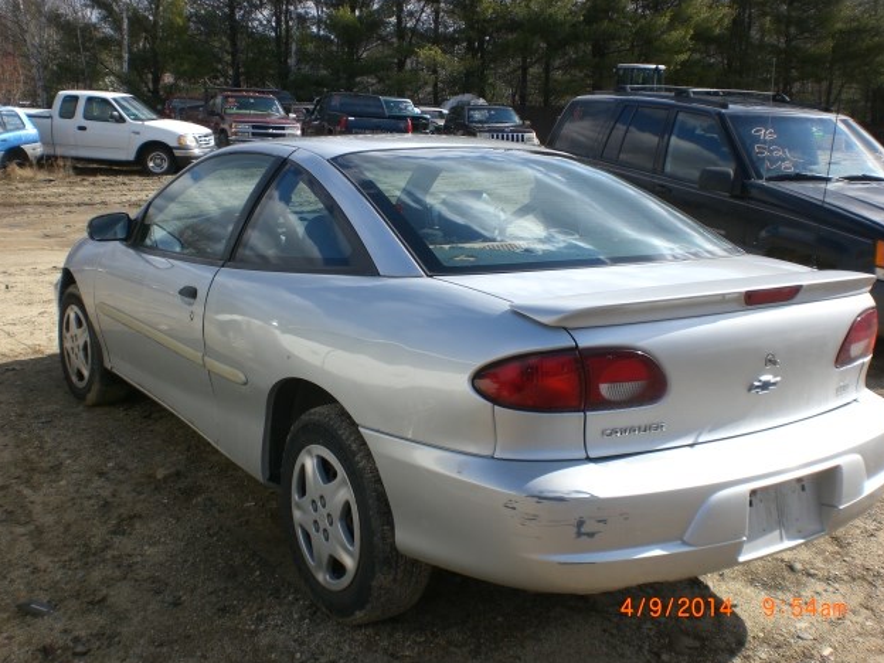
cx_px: 448
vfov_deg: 36.8
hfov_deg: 47.9
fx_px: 996
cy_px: 337
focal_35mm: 39
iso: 50
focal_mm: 6.3
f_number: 4.4
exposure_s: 1/400
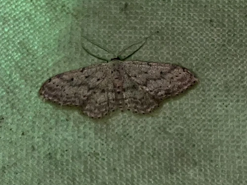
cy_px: 90
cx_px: 123
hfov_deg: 55.4
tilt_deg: -54.6
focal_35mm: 33
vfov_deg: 42.9
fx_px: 235
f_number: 1.6
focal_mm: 5.1
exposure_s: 1/82
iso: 32
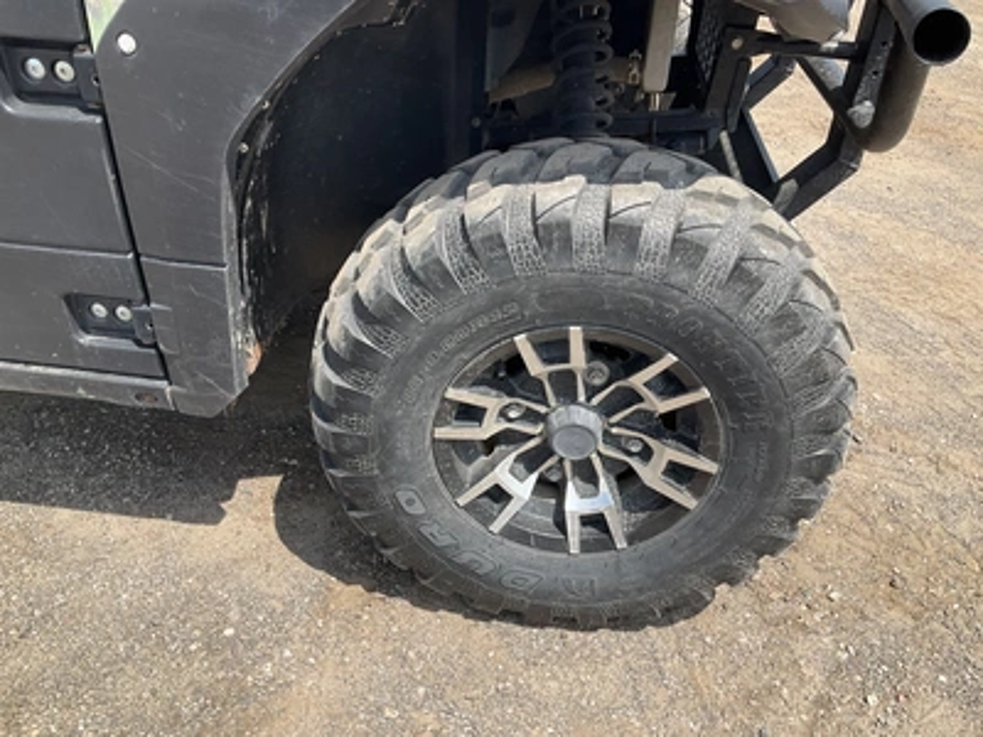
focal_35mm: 29
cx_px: 492
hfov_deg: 61.7
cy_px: 368
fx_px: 824
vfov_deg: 48.2
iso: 25
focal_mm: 3
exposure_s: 1/781
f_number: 1.8
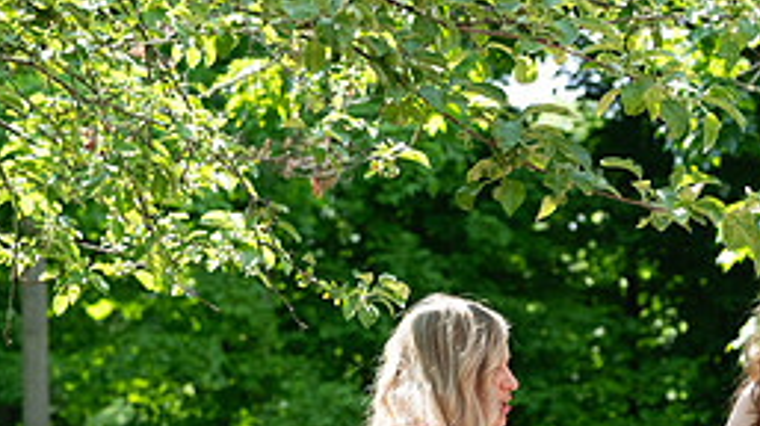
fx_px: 4007
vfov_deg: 6.0
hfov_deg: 10.8
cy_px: 564
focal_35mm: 199
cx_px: 727
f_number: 4
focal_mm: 56.3
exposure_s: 1/250
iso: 250
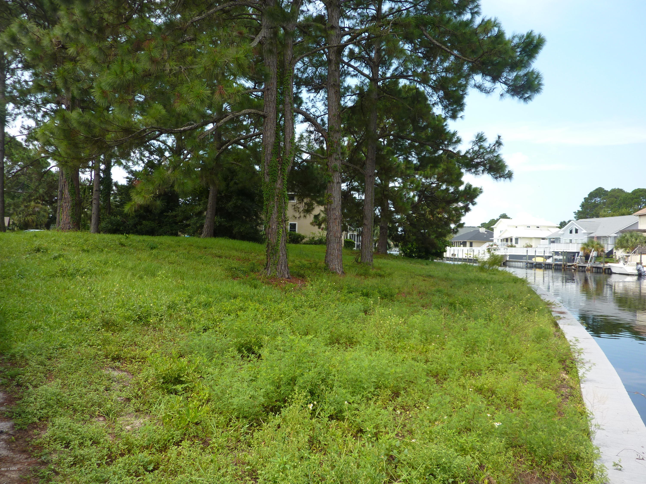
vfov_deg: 54.9
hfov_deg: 69.4
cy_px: 242
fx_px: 467
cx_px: 323
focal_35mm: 25
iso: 80
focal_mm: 4.1
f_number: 4
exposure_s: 1/250
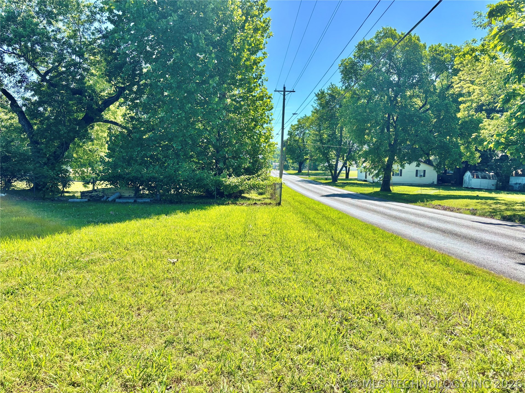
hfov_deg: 67.3
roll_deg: -1.4
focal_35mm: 26
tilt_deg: -4.0
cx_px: 262
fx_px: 394
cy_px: 196
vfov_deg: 53.1
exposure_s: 1/2151
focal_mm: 5.96
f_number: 1.6
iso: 50
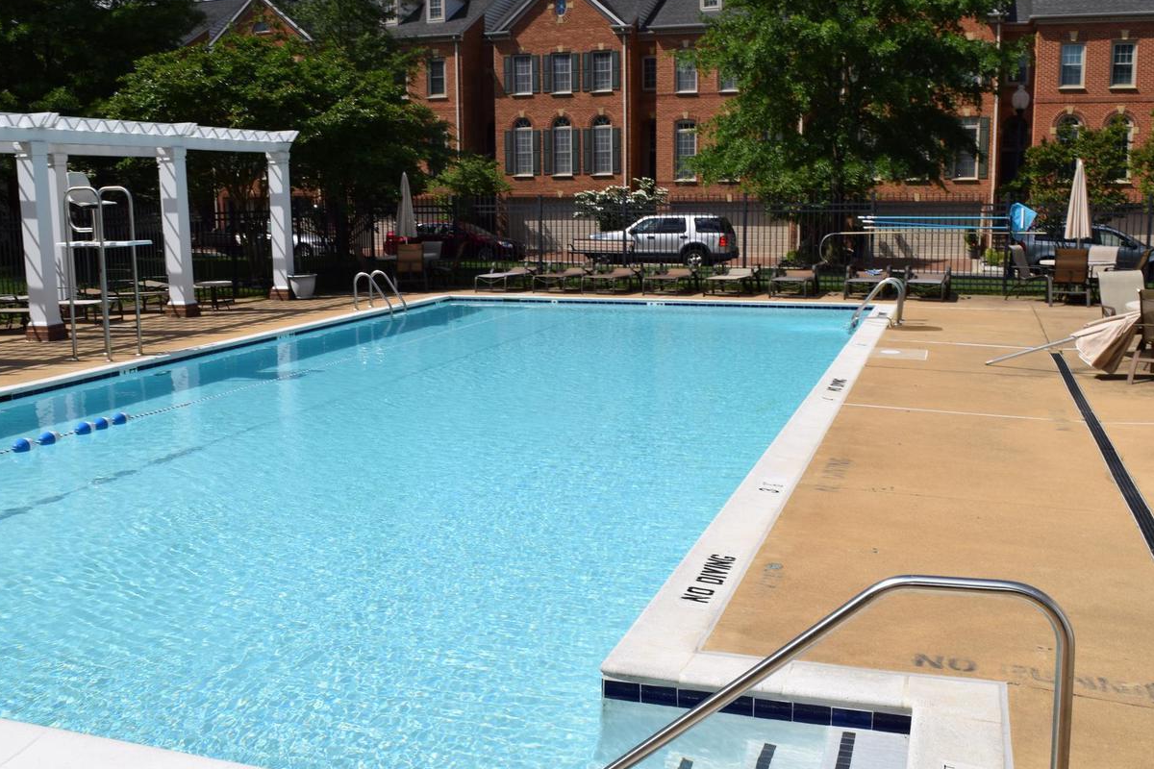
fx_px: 1154
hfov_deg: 53.1
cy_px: 400
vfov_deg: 36.9
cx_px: 556
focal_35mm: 36
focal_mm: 20
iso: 100
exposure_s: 1/200
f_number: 13
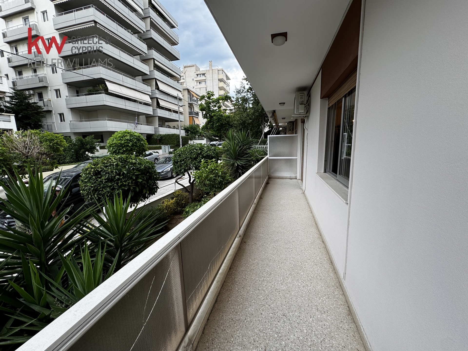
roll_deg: +1.7
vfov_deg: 85.7
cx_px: 234
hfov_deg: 102.1
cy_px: 176
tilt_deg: -8.6
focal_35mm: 14
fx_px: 189
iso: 40
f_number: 2.2
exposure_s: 1/244
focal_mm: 2.22
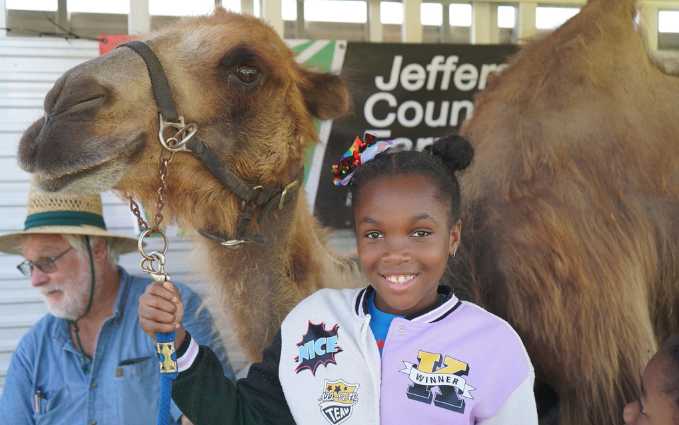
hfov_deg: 47.2
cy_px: 226
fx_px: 777
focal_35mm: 42
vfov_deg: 30.5
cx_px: 339
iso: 200
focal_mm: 41
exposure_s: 1/160
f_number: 4.5
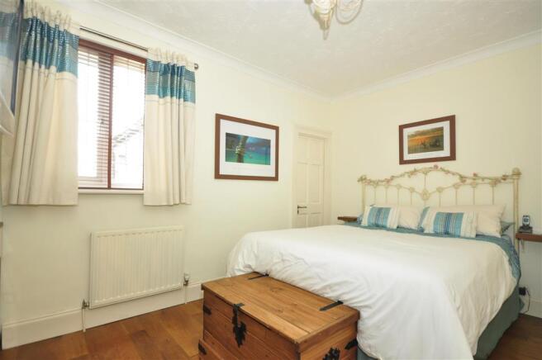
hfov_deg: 95.0
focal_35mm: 16
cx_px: 271
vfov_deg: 71.9
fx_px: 248
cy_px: 180
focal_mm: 11
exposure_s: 1/10
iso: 200
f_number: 4.2
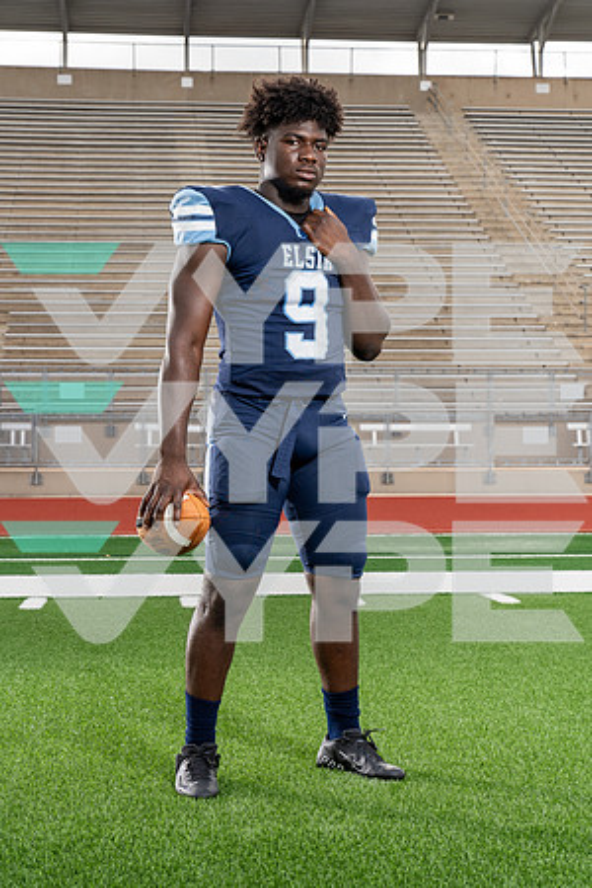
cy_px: 444
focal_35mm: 68
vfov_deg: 29.7
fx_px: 1677
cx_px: 296
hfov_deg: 20.0
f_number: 8
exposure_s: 1/250
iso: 320
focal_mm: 68
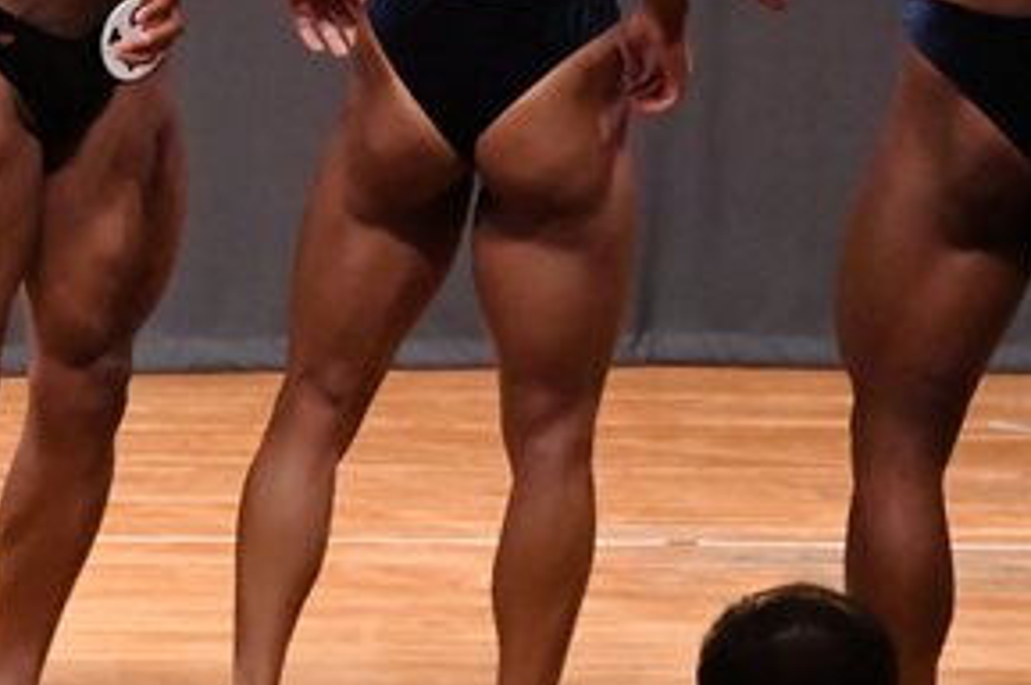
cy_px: 107
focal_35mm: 604
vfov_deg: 2.3
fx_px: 17278
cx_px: -255
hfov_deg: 3.4
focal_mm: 150
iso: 11400
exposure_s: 1/400
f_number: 5.6
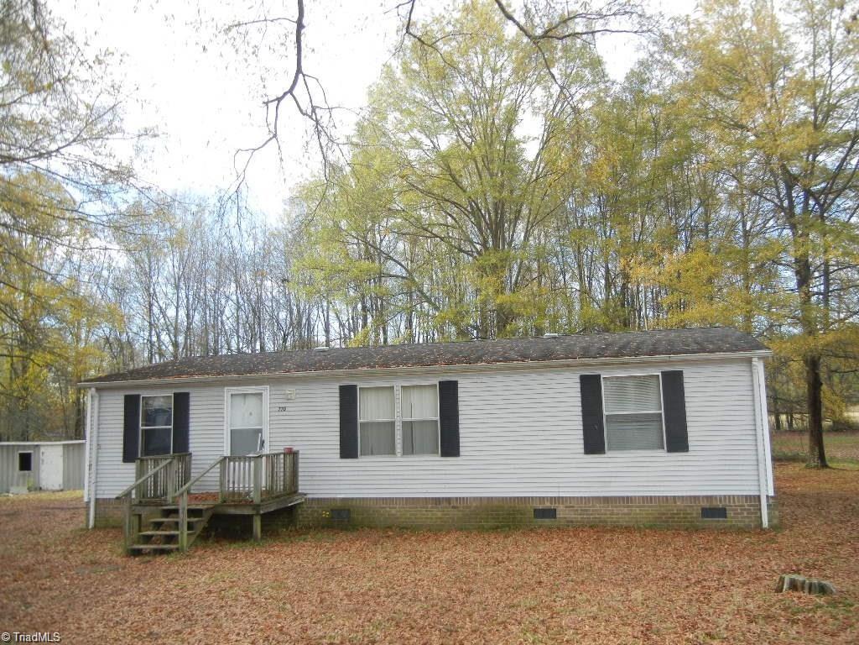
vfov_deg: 46.8
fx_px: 744
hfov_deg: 60.0
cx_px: 430
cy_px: 322
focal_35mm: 30
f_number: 3.5
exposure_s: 1/160
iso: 160
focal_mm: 5.4
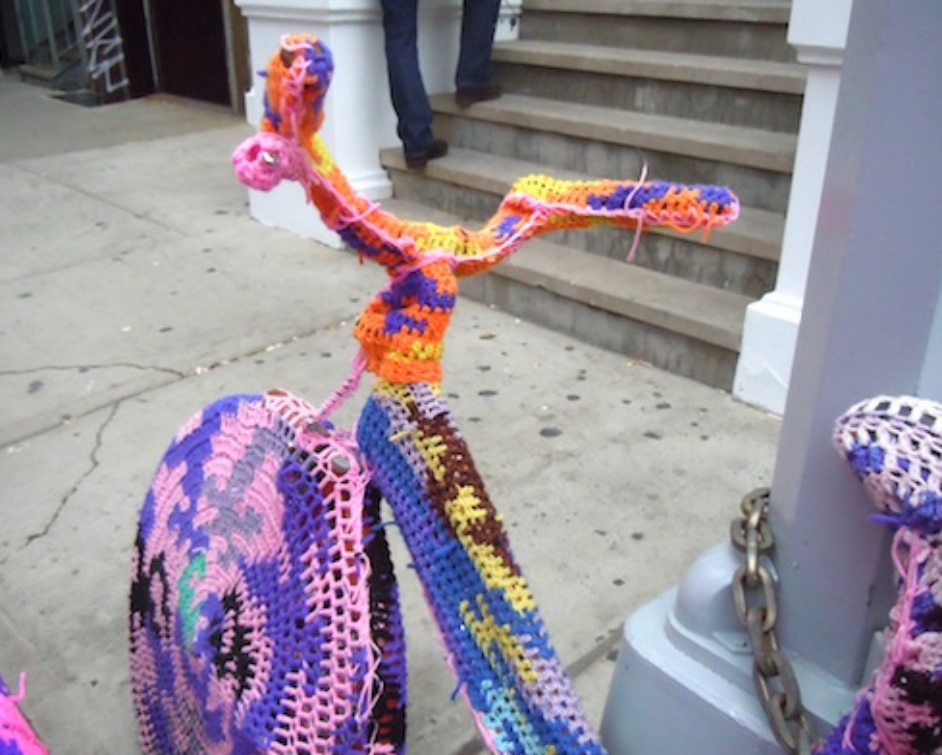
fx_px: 893
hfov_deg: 55.6
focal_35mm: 32
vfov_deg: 45.8
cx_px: 432
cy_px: 384
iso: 800
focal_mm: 5.4
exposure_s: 1/640
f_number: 3.5
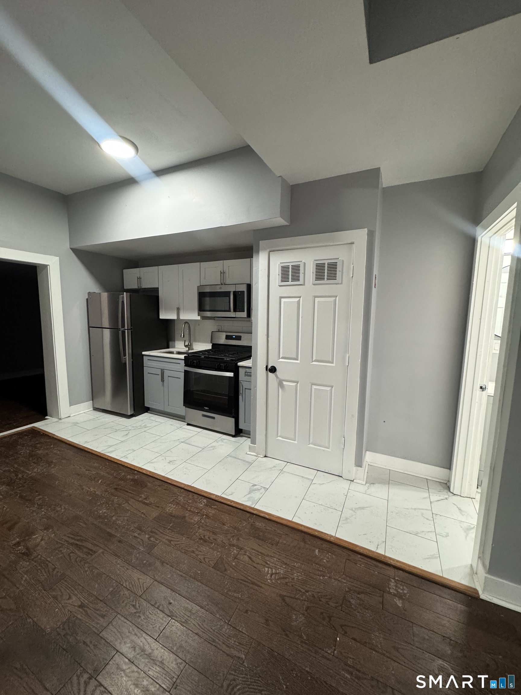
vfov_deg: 102.1
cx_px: 260
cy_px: 348
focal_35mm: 14
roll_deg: -0.2
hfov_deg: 85.7
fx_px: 281
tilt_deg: -6.6
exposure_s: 1/60
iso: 400
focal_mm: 2.22
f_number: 2.2
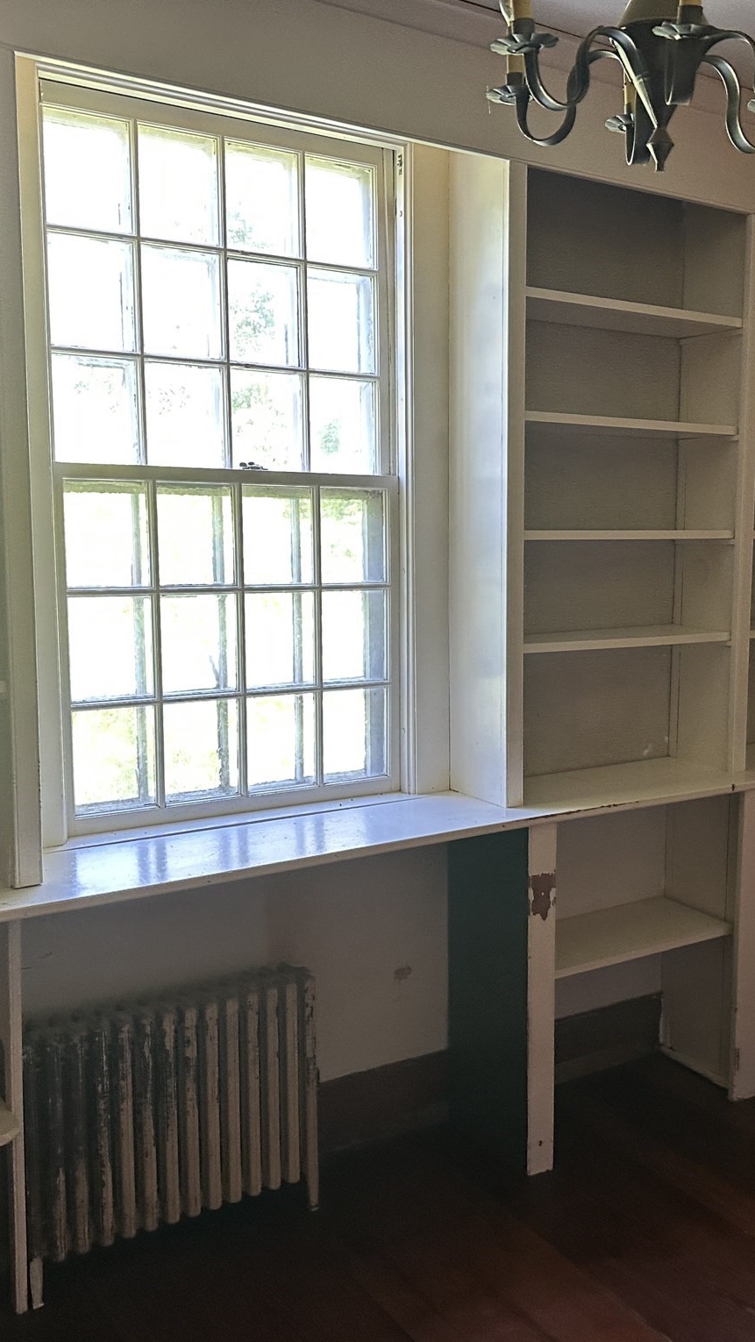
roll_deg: -0.4
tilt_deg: -8.6
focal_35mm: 35
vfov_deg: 56.6
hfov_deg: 33.3
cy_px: 670
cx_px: 538
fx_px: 1245
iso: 320
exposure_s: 1/60
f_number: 1.78
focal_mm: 6.86
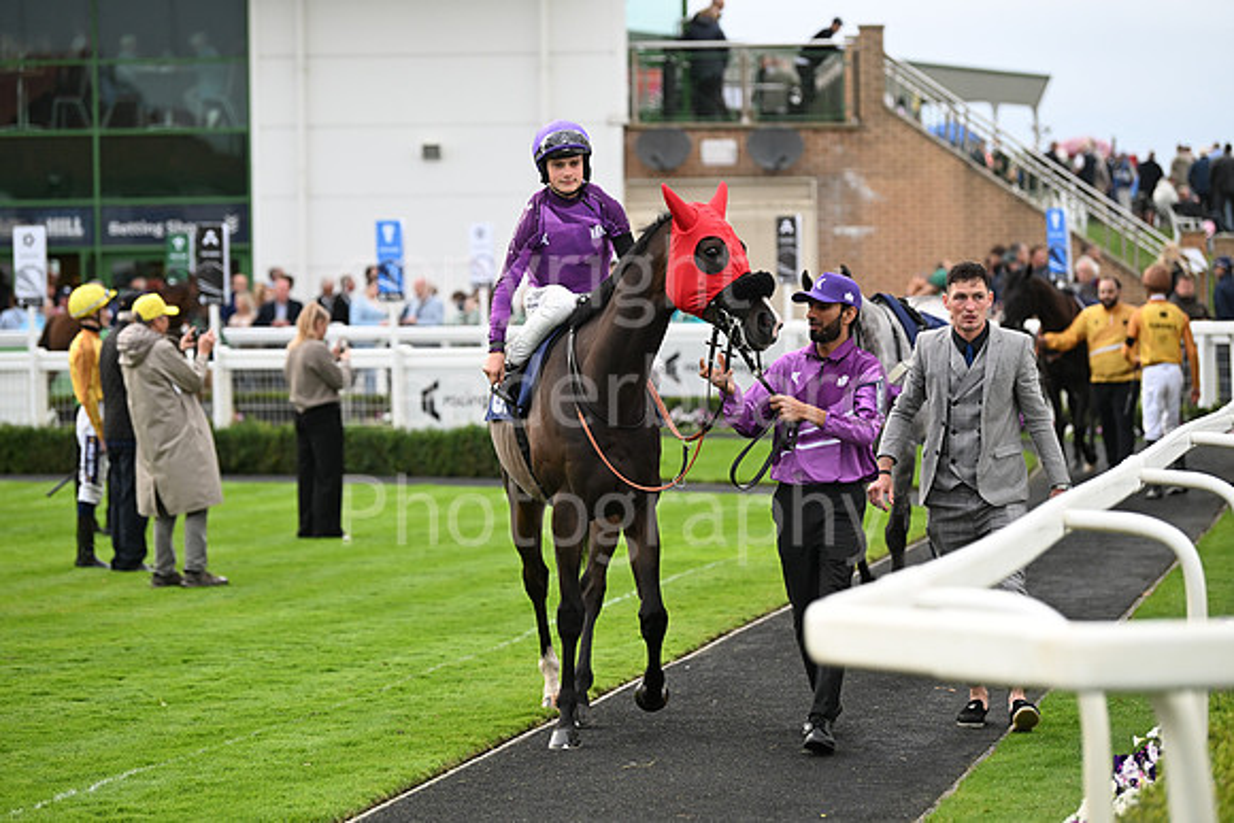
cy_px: 412
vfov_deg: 10.6
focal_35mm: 130
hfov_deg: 15.8
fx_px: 4457
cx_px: 617
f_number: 3.2
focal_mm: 130
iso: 1250
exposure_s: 1/1250
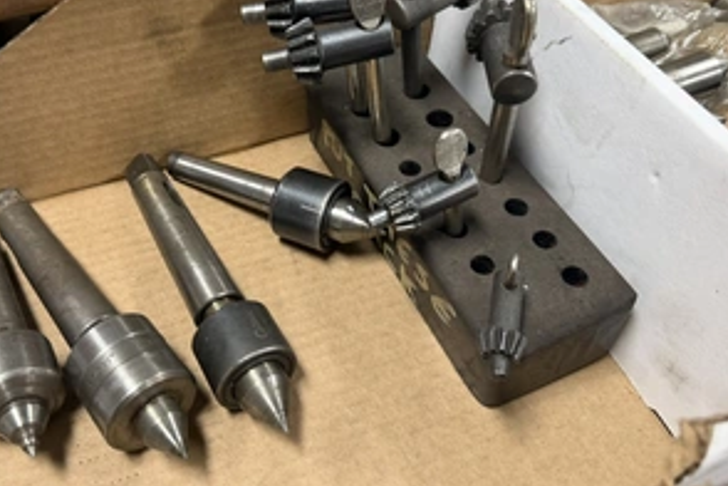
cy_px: 203
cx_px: 282
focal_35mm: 34
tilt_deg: -47.9
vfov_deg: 38.8
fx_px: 688
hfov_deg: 55.3
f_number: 1.78
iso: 160
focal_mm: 6.76
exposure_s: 1/60
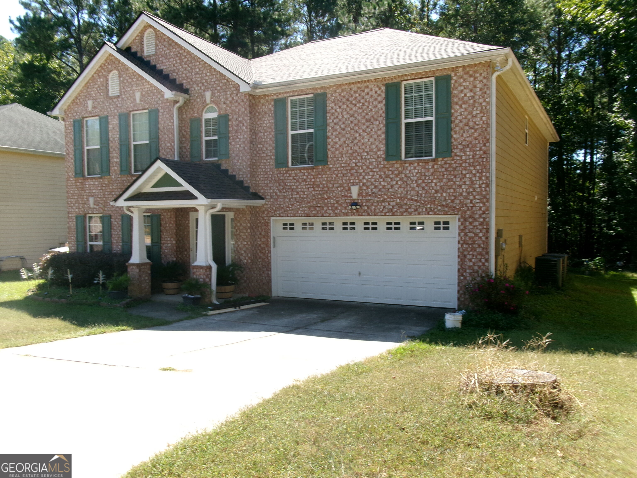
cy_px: 239
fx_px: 515
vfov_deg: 49.7
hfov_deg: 63.4
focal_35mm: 28
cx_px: 318
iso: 100
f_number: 10.8
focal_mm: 5.1
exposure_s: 1/40
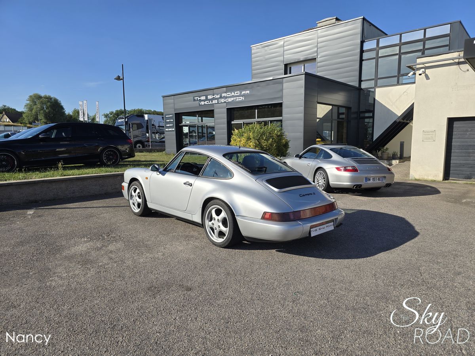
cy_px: 178
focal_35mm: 23
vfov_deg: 58.9
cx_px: 238
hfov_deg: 73.9
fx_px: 316
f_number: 1.7
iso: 12
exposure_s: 1/955
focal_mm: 6.3
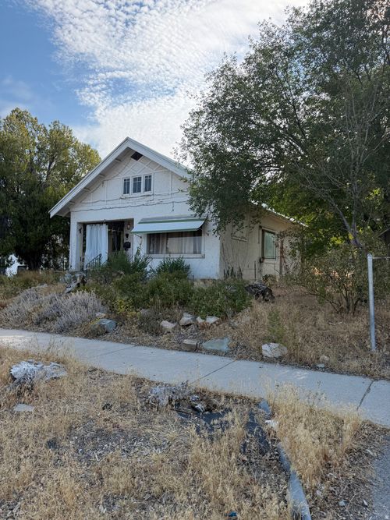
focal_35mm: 24
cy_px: 260
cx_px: 195
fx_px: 361
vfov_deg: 71.6
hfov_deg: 56.8
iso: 100
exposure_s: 1/3759
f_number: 1.78
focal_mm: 6.76
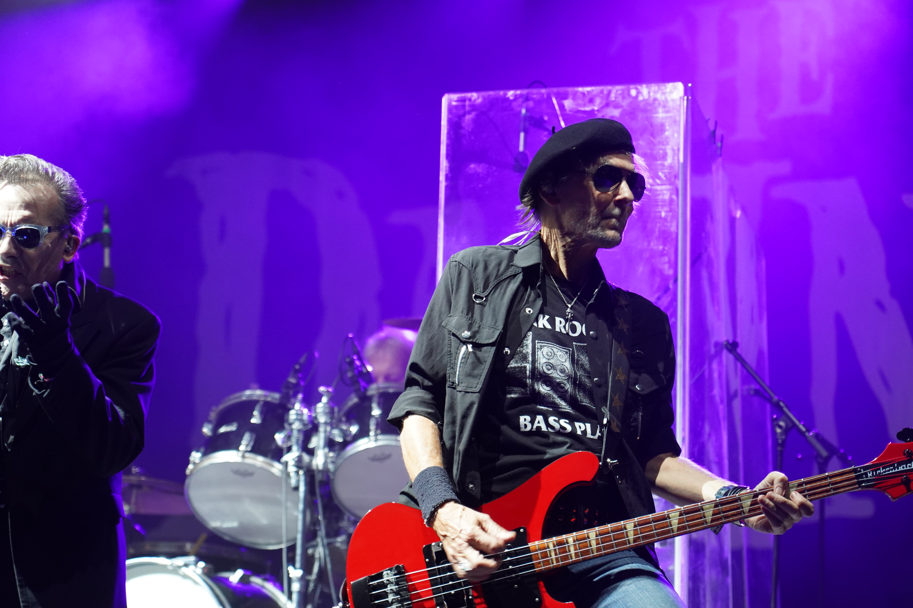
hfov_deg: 19.5
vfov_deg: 13.0
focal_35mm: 105
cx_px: 456
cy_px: 304
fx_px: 2663
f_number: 4
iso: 4000
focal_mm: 105
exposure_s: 1/160
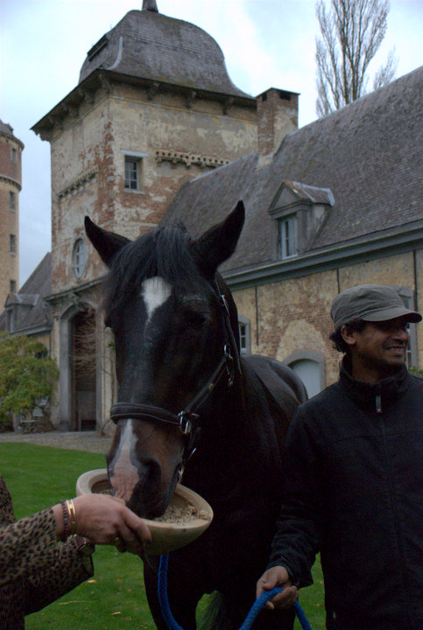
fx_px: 816
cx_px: 212
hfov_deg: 29.1
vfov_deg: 42.3
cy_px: 315
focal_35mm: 46
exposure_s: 1/400
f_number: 4
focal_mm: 31
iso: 1600
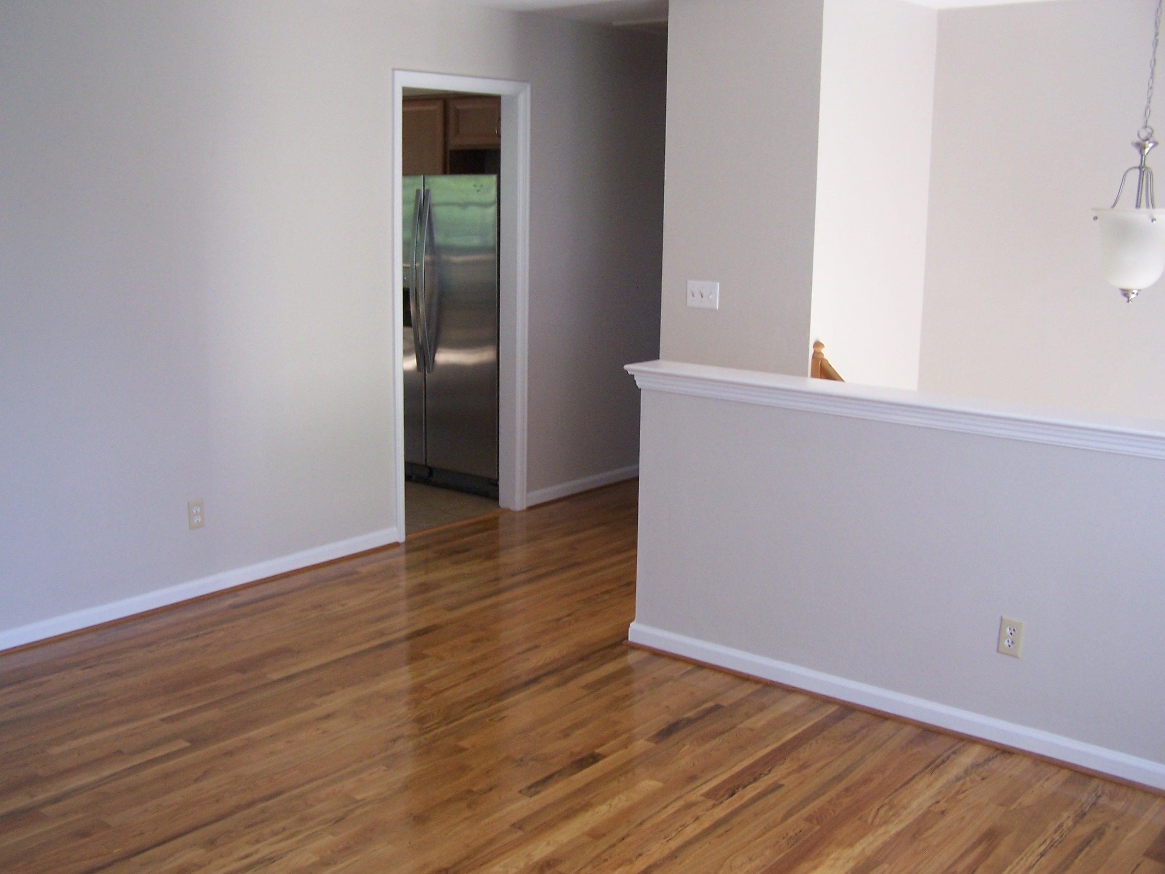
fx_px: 1279
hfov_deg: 49.0
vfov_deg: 37.7
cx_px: 582
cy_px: 437
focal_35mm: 38
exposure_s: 1/30
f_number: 2.8
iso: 140
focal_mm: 6.3
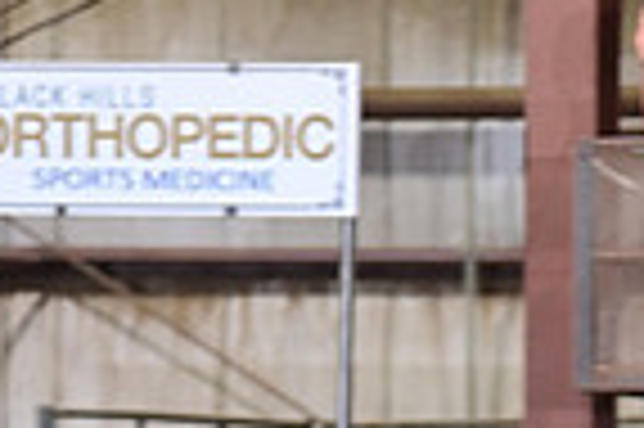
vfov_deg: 2.1
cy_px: 858
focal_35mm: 650
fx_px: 11614
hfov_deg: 3.2
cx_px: 770
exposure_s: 1/250
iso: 1600
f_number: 3.2
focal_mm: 160
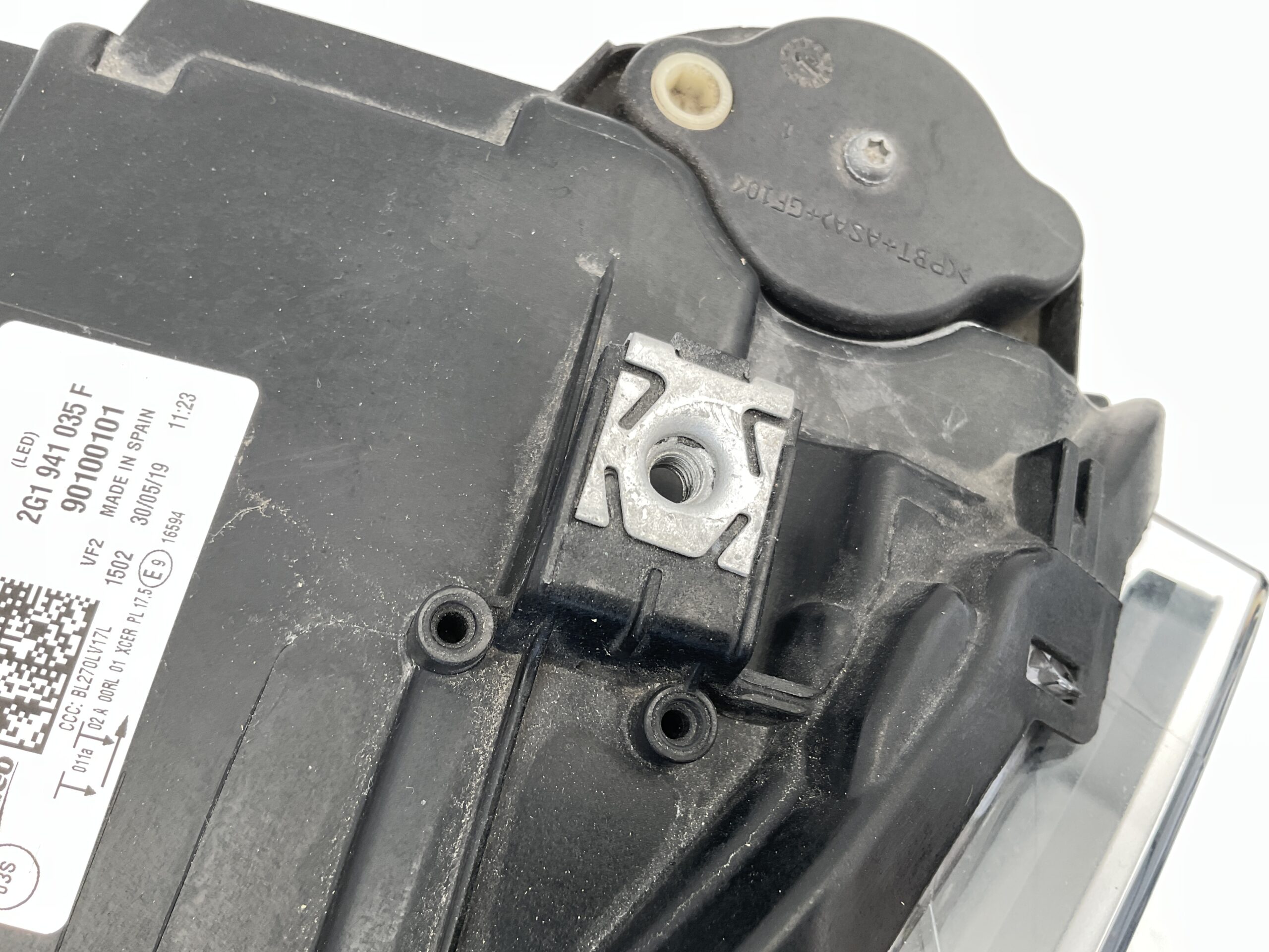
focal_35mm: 29
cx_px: 634
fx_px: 1063
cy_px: 476
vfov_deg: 48.2
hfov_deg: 61.7
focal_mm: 3
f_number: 1.8
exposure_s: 1/120
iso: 32
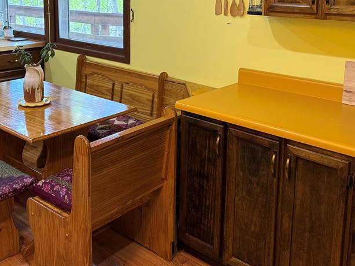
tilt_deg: -8.9
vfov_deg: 34.6
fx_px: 410
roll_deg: -1.0
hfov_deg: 46.7
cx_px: 195
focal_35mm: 40
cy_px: 47
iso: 250
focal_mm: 6.76
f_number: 1.78
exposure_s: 1/60
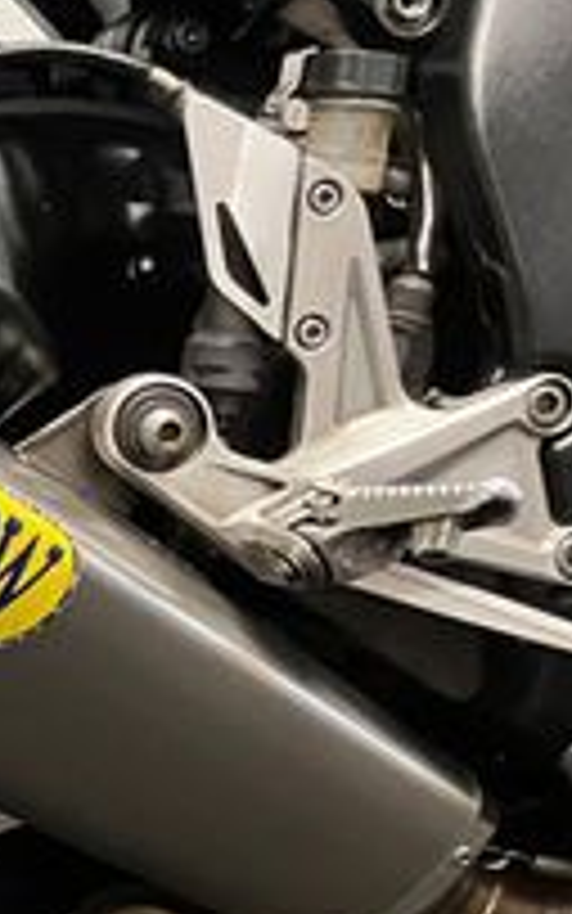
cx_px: -829
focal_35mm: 87
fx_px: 2168
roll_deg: -0.2
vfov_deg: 23.7
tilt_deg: -14.8
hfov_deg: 11.9
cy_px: 617
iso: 200
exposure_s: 1/50
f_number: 1.6
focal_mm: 5.1
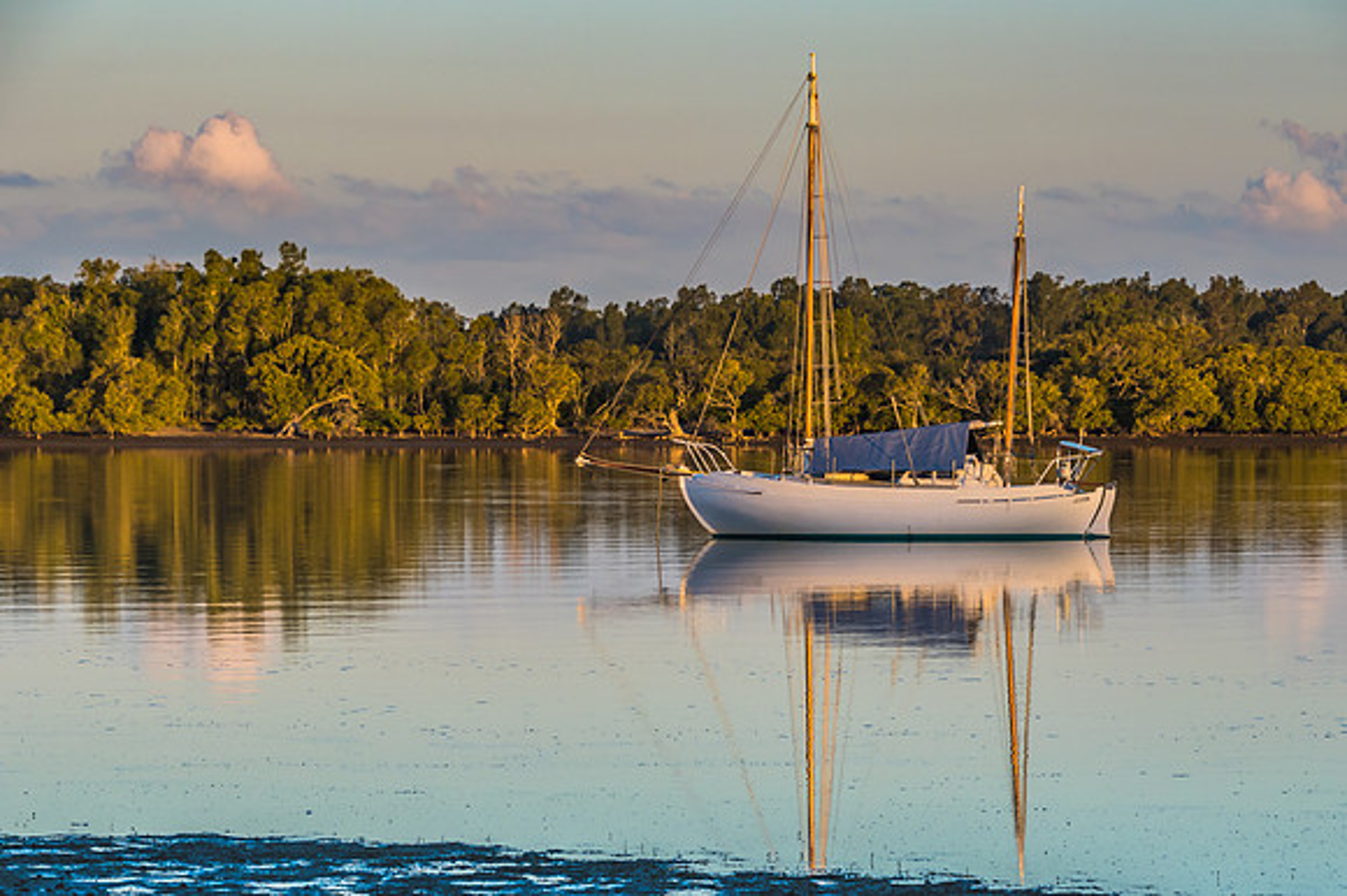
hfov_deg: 10.9
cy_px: 448
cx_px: 674
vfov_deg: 7.3
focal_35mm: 189
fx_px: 7071
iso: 125
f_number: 8
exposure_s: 1/250
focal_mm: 122
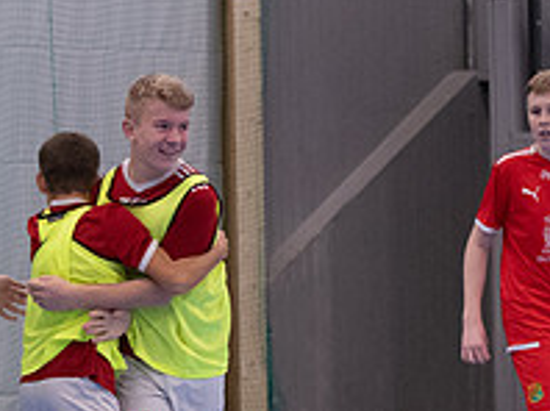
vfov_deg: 4.8
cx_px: 81
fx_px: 4856
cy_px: 457
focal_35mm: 306
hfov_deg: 6.5
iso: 3600
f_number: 3.2
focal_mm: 70
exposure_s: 1/400
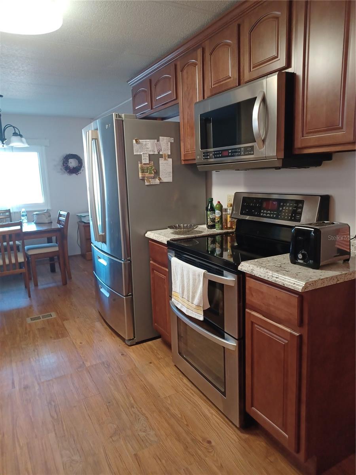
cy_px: 238
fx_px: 343
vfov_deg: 69.4
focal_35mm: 25
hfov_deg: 54.9
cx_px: 178
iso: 320
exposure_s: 1/30
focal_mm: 4.6
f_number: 1.8
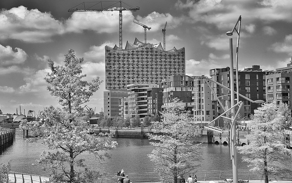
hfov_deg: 28.6
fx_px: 573
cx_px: 146
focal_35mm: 72
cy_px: 93
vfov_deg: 18.1
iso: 100
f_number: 8
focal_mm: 70
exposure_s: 1/400
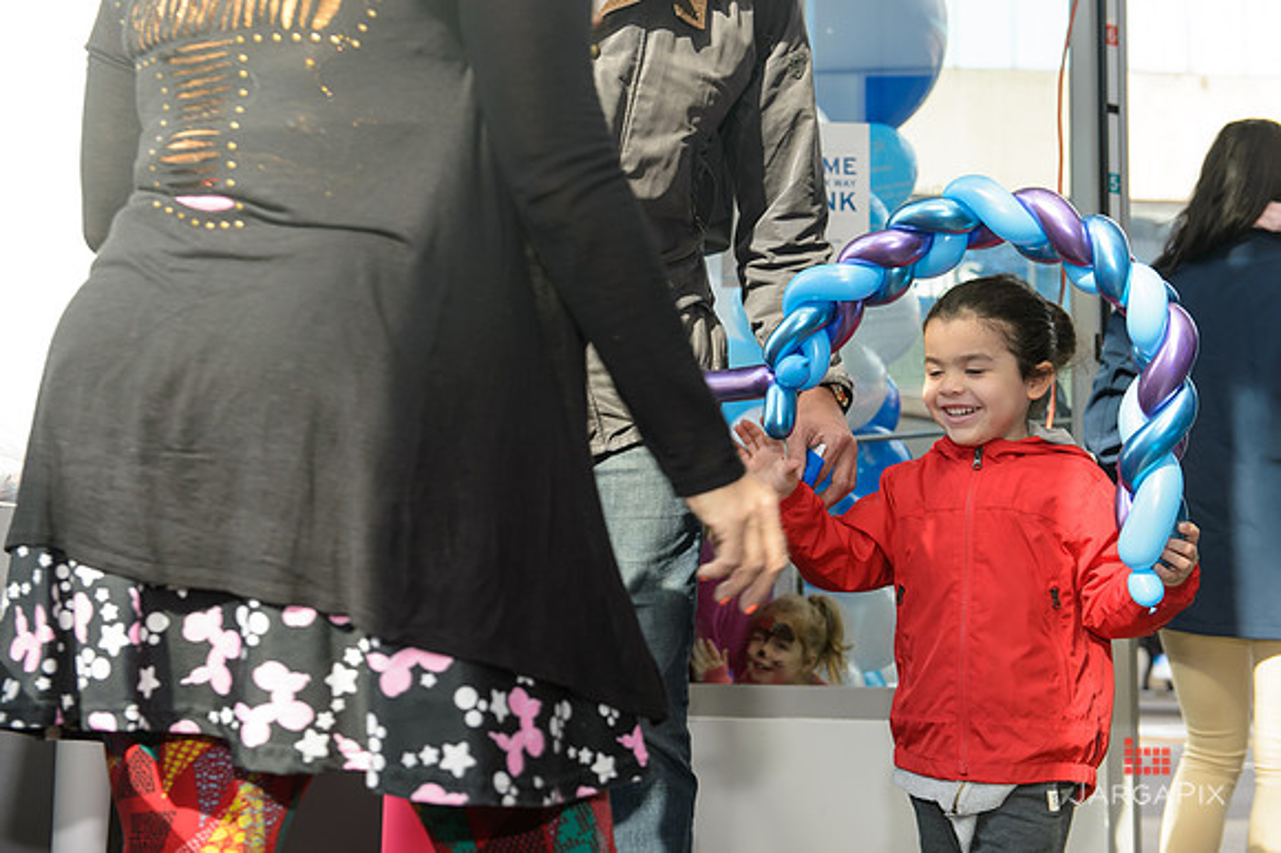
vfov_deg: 24.6
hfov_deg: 36.3
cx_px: 640
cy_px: 426
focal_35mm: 55
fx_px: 1956
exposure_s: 1/250
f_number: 5
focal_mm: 55
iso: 400
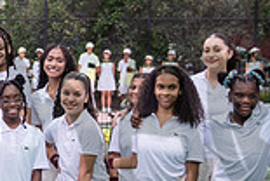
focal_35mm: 130
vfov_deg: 10.6
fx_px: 977
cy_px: 109
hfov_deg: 15.1
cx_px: -66
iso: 100
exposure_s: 1/640
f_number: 2.8
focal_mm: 34
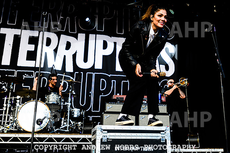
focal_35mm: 55
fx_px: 349
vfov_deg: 24.4
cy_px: 38
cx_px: 141
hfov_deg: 36.3
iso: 400
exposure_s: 1/800
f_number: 4.5
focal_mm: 35
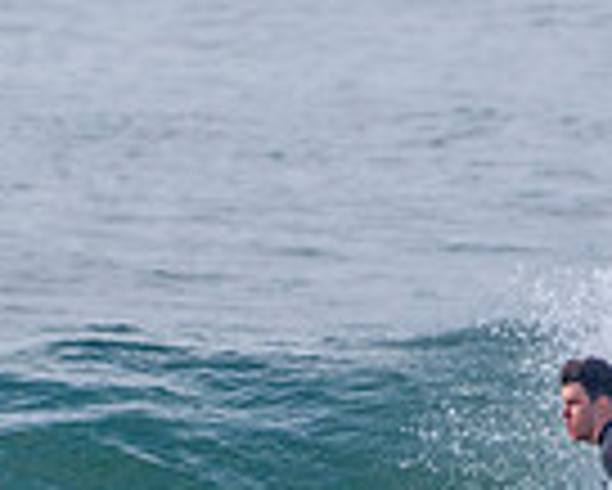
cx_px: 141
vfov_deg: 0.5
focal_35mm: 3127
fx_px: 56679
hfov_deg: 0.6
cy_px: 579
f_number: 5.6
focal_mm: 500
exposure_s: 1/1000
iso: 250
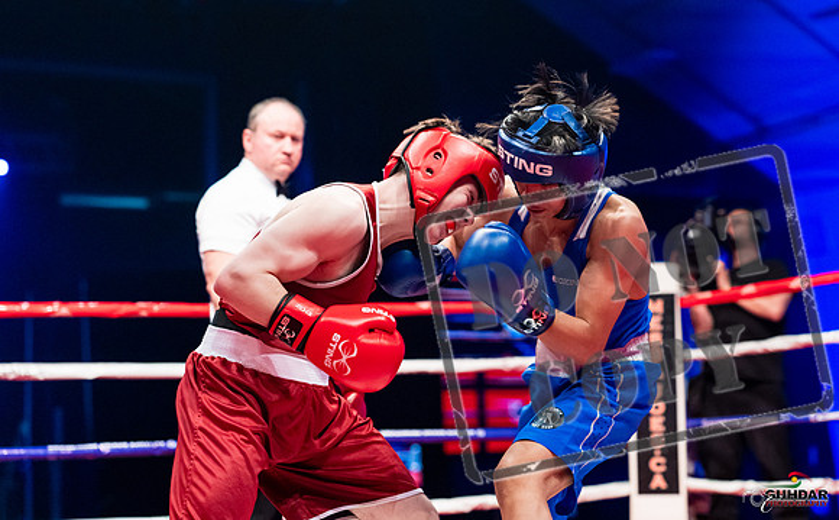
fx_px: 1687
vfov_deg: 17.5
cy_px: 187
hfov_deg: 27.9
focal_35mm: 74
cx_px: 498
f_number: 2.5
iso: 3200
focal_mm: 61
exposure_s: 1/1250
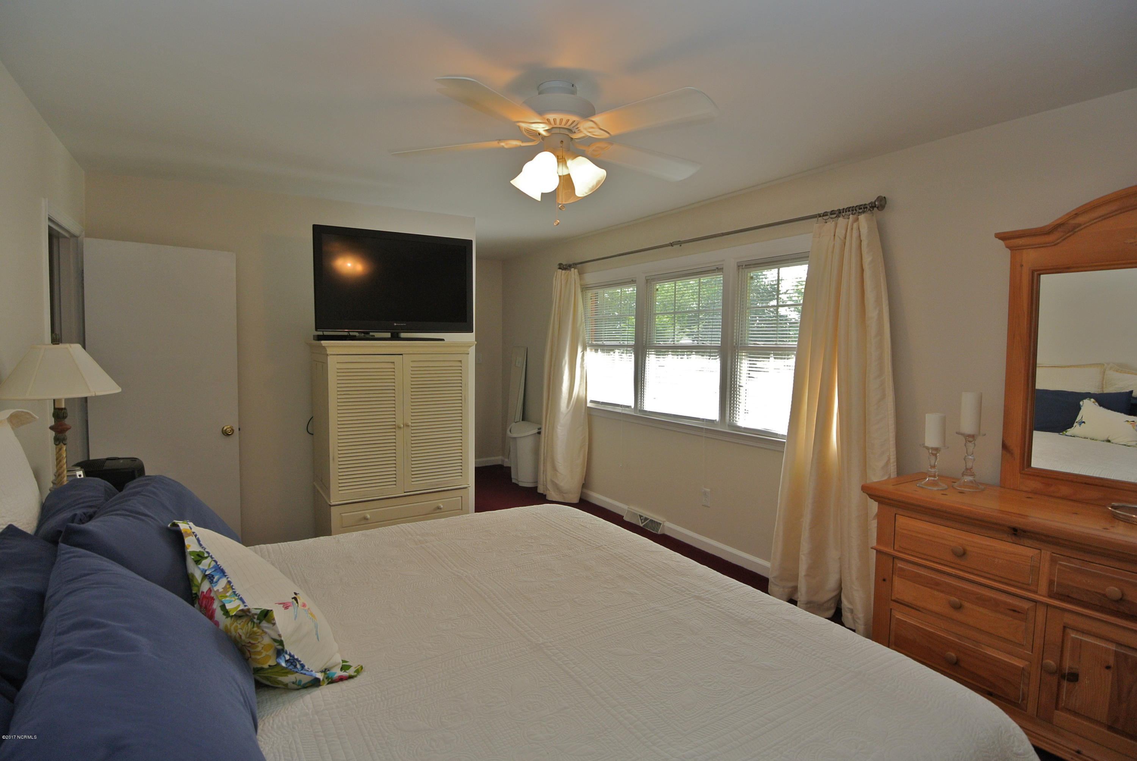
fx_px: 569
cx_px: 568
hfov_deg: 89.9
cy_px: 380
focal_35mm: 18
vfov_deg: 67.5
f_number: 4
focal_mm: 6.7
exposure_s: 1/60
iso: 200
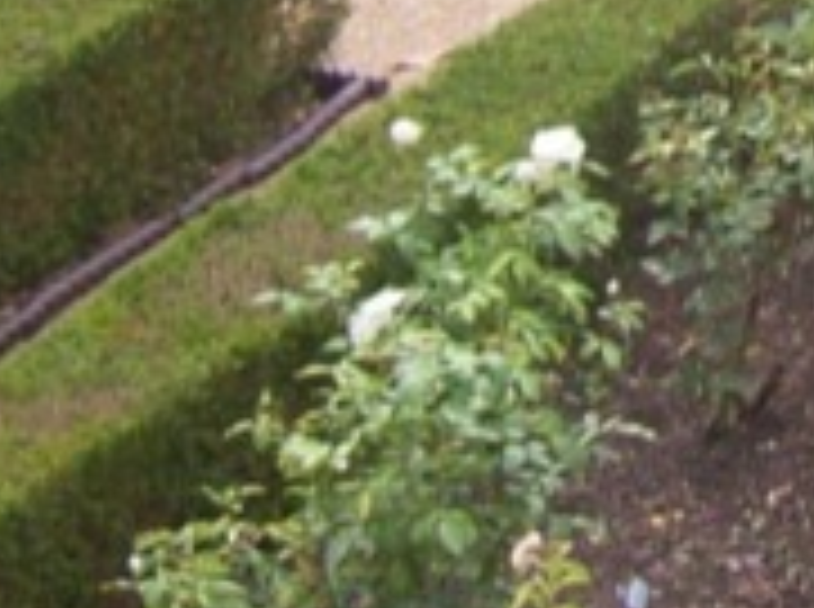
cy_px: -336
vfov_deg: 6.1
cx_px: 1547
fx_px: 5609
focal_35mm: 239
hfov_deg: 8.0
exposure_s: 1/394
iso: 80
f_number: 2.7
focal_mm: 6
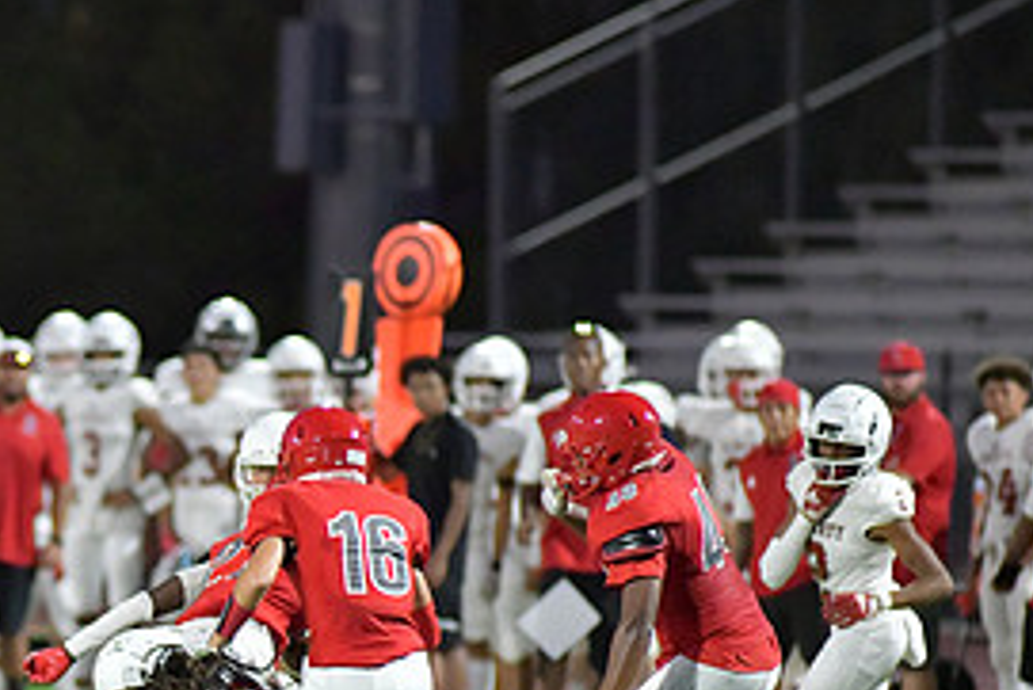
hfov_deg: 3.2
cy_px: 719
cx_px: -30
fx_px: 18402
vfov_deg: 2.1
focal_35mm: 641
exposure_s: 1/1250
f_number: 3.5
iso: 10000
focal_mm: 300
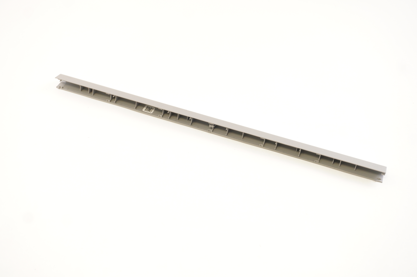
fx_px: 555
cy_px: 138
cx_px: 208
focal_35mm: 48
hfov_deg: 41.1
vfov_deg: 28.0
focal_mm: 32
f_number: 5.6
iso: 640
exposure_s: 1/15
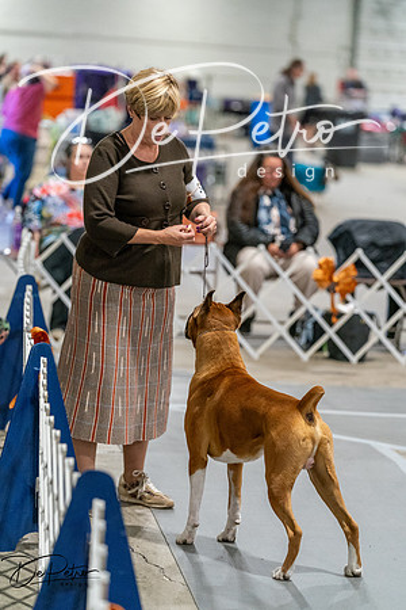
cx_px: 203
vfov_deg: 13.2
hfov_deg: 8.8
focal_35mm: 156
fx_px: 2639
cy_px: 305
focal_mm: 156
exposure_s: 1/250
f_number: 3.5
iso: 6400
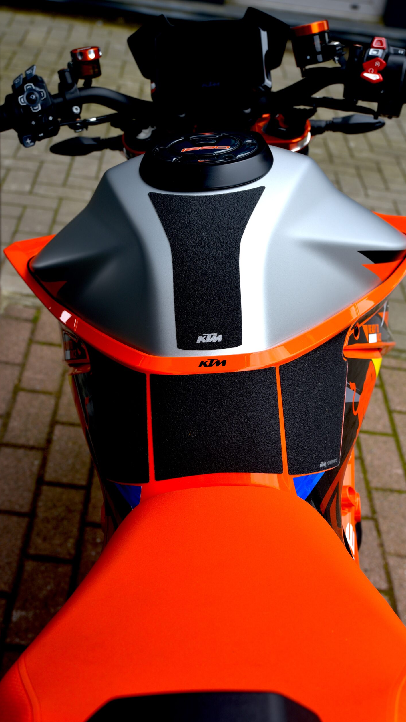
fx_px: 976
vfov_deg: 40.6
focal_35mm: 51
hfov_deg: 23.5
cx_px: 218
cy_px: 361
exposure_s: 1/160
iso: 100
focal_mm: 48
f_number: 6.3
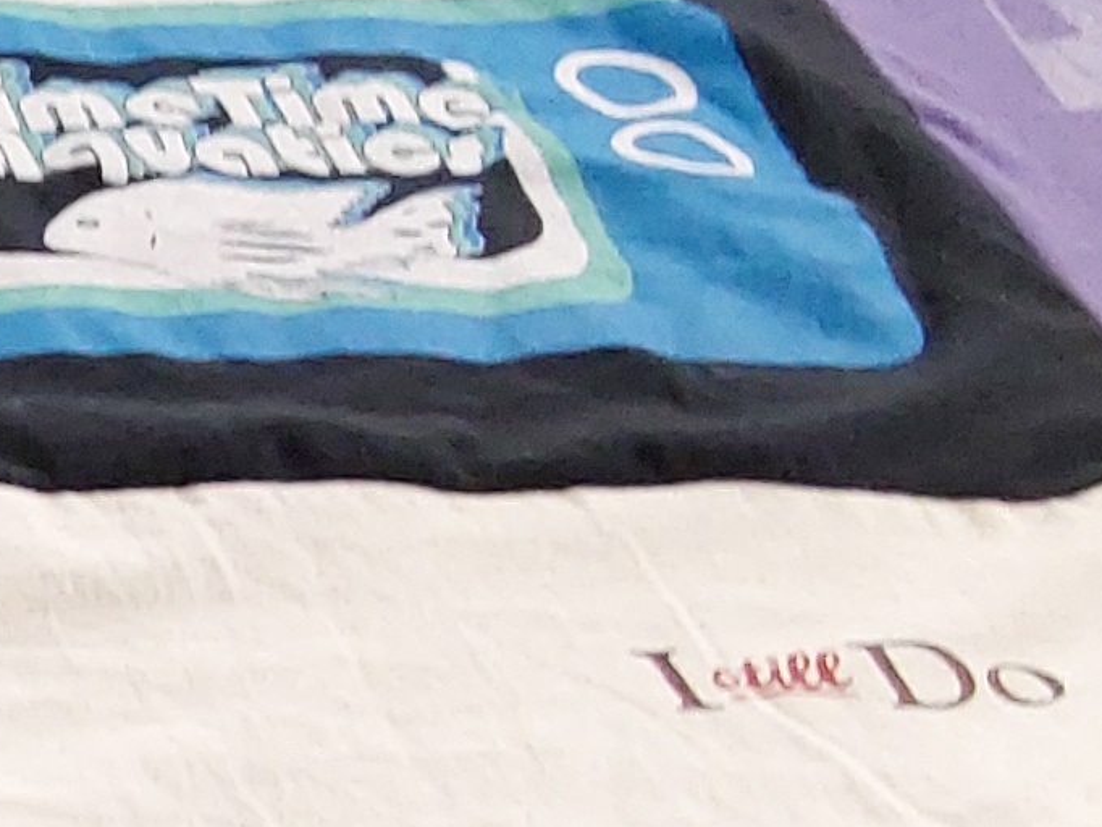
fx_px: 4267
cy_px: 948
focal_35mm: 134
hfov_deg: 12.3
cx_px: -1369
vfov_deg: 10.9
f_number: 1.9
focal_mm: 2.91
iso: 125
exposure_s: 1/50
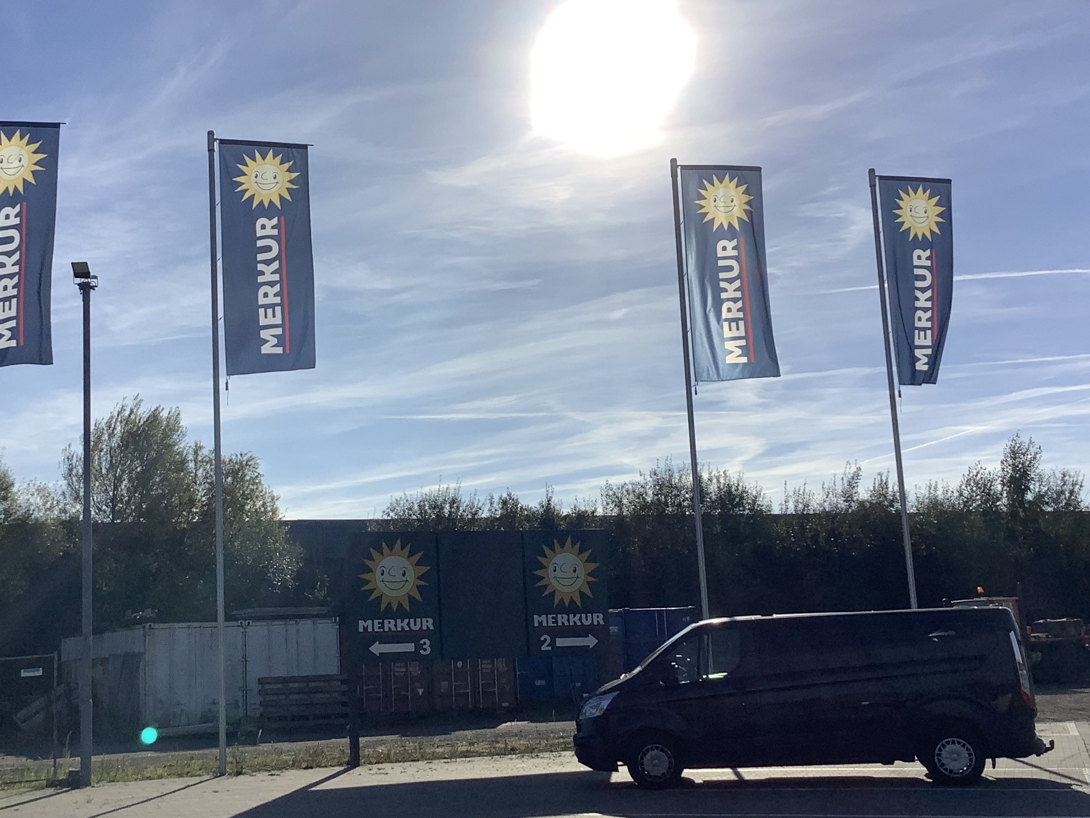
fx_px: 1543
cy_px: 380
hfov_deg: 38.6
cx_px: 392
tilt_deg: +10.0
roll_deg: +2.6
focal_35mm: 49
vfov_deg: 29.7
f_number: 2.4
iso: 25
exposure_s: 1/4525
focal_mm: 3.3
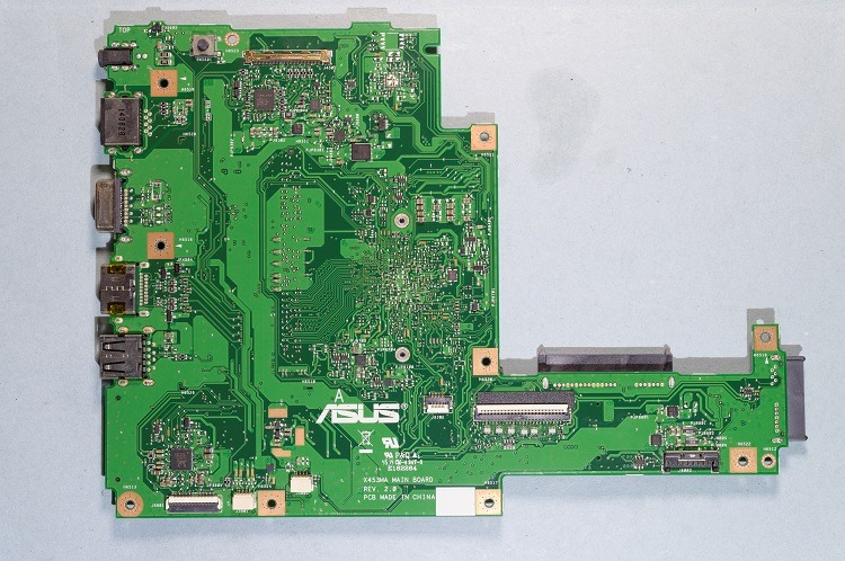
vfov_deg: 29.8
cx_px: 422
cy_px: 280
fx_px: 1055
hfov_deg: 43.7
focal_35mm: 45
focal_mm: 30
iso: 100
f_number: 8
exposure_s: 1/5
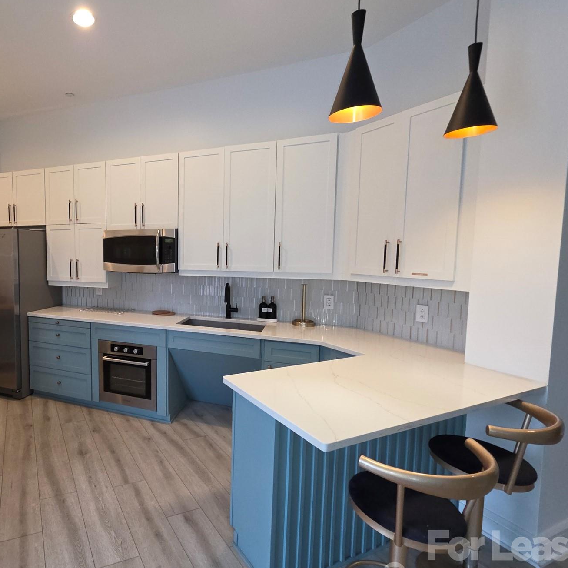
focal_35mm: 18
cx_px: 150
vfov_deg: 80.7
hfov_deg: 75.5
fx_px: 334
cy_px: 282
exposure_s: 1/60
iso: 160
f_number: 1.9
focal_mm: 2.2
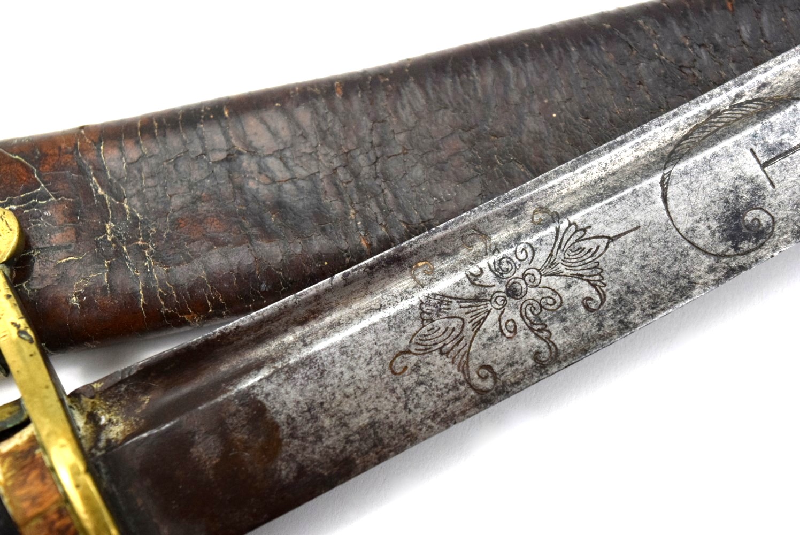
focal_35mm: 82
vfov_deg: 16.6
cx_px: 400
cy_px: 268
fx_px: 1835
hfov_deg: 24.6
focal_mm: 55
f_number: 5.6
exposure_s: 1/2500
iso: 1600
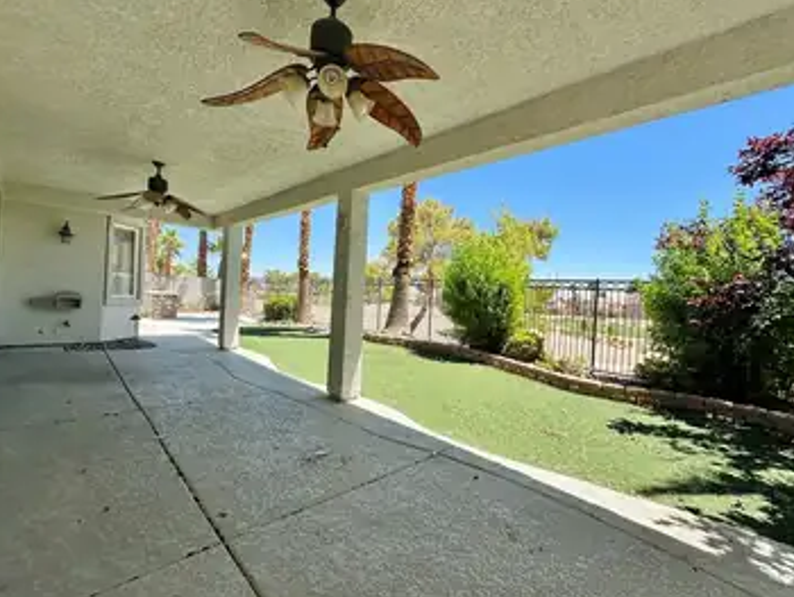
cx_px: 397
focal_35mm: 16
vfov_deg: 78.2
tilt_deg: -0.6
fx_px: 367
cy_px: 304
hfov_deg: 94.5
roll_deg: -2.6
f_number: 2.2
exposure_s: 1/1473
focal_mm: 2.22
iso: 40
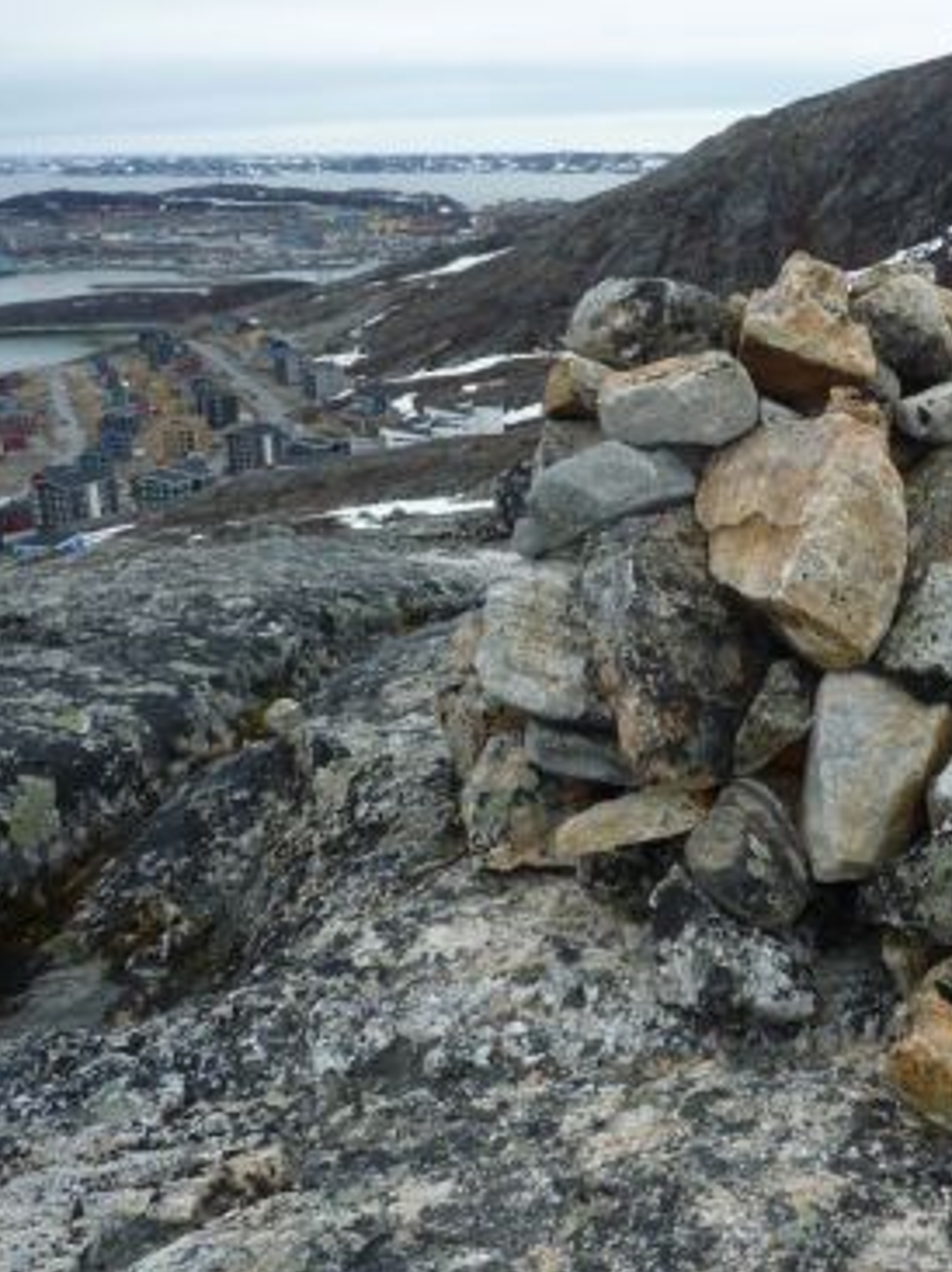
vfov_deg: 45.8
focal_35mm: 41
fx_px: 1505
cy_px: 622
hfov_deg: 34.0
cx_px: 771
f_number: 4
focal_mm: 4.1
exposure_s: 1/320
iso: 80
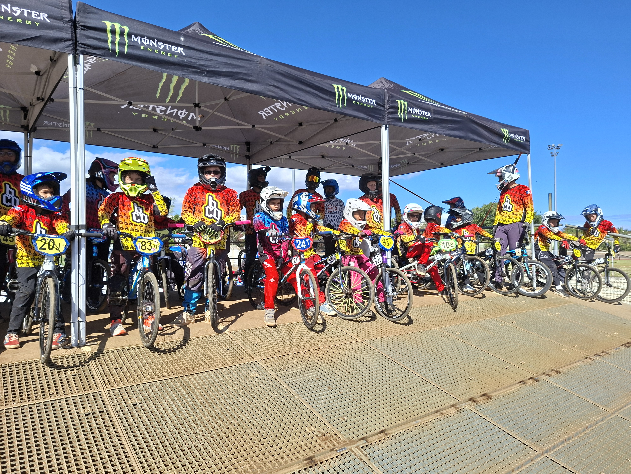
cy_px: 237
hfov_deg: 73.9
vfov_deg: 58.9
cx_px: 316
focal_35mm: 23
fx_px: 419
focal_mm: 5.54
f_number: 1.8
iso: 50
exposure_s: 1/1887
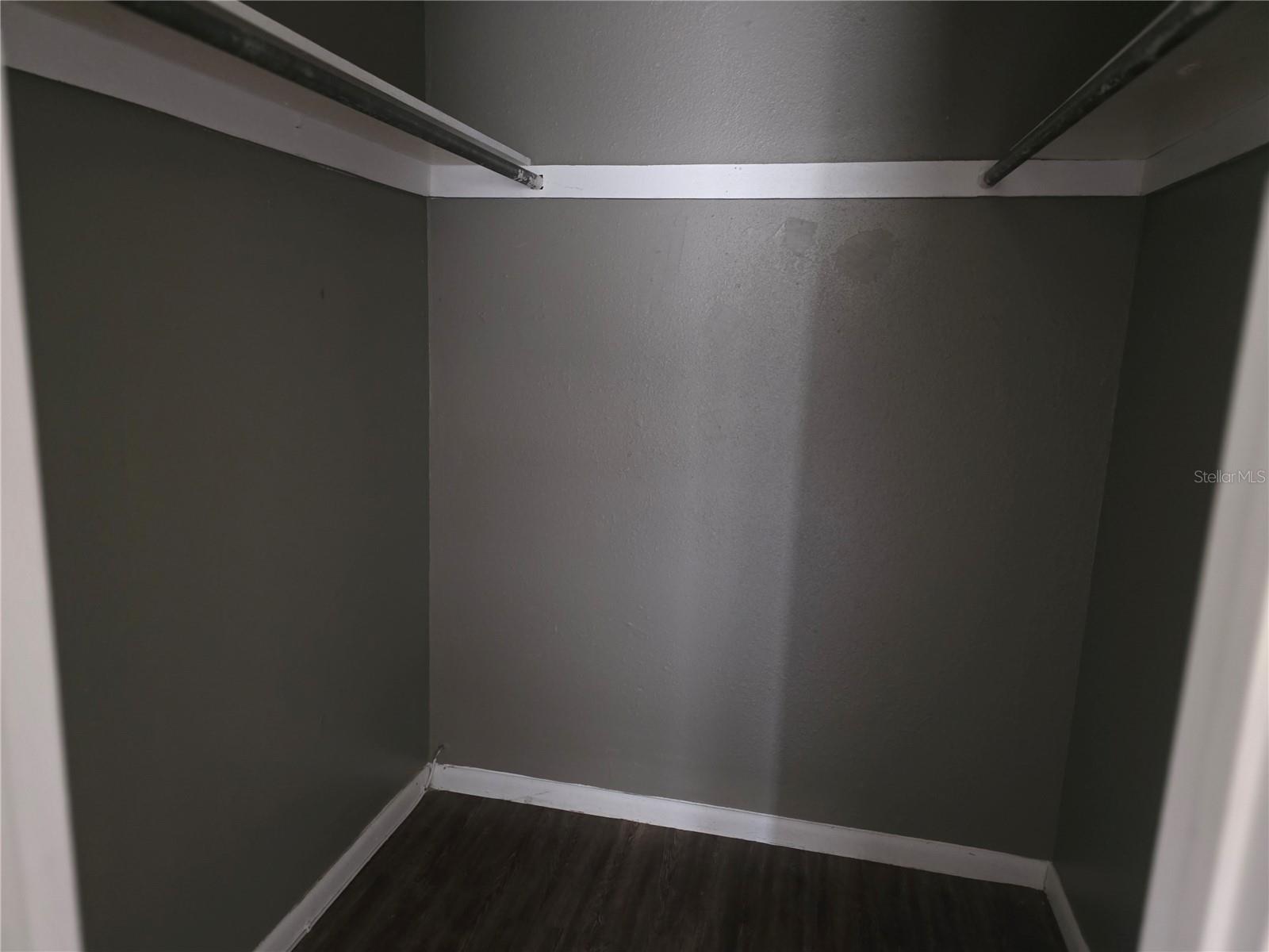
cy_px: 476
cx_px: 634
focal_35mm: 23
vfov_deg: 58.9
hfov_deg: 73.9
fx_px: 843
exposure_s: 1/24
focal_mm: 6.3
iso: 1250
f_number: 1.7
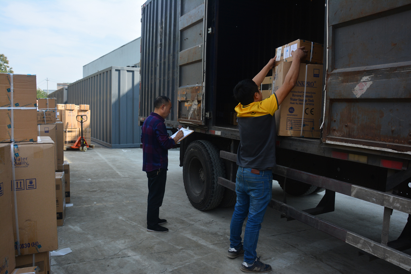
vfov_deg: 47.9
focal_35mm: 27
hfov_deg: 67.4
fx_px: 308
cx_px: 206
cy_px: 137
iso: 320
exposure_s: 1/800
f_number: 5.6
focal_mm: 18
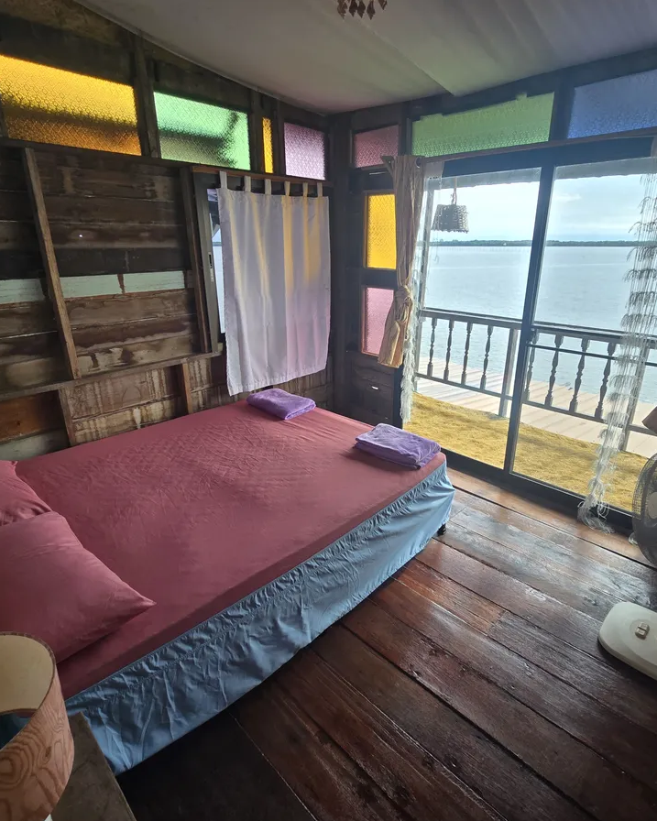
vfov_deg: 89.6
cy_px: 410
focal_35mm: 17
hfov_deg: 77.0
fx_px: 413
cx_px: 339
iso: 50
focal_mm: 2.2
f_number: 2.2
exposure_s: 1/263
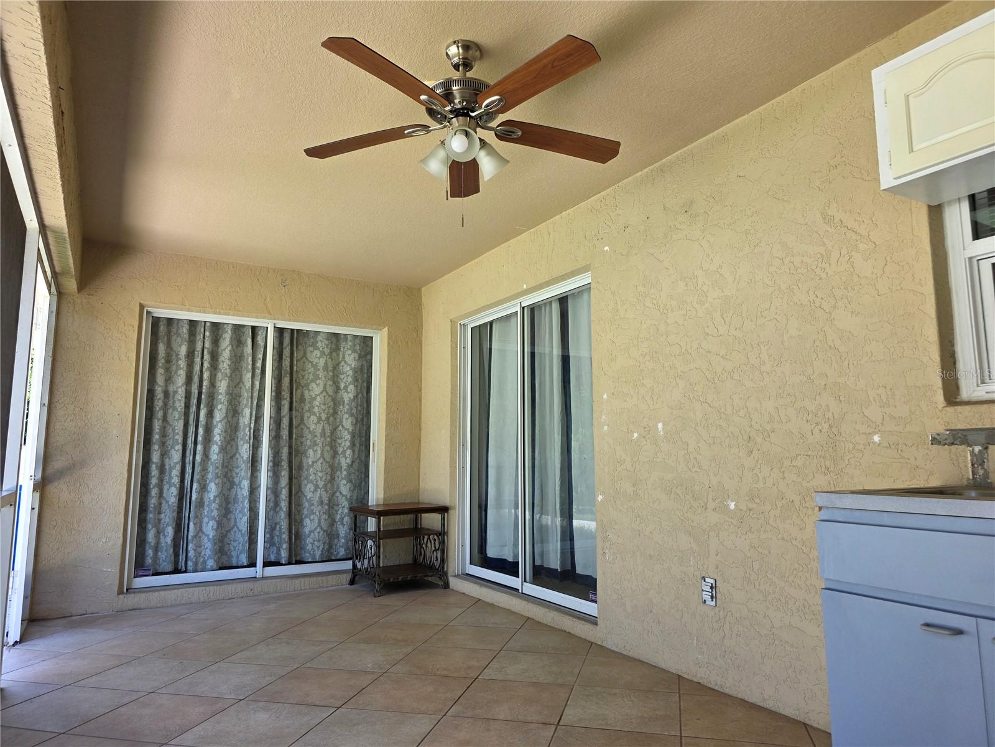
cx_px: 498
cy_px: 374
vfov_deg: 58.9
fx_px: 661
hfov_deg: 73.9
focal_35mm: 23
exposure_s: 1/180
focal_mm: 6.3
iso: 64
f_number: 1.7
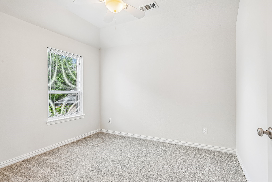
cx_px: 136
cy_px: 91
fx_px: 144
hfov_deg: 86.9
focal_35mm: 19
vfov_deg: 64.5
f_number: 8
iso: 400
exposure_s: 1/25
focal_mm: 19
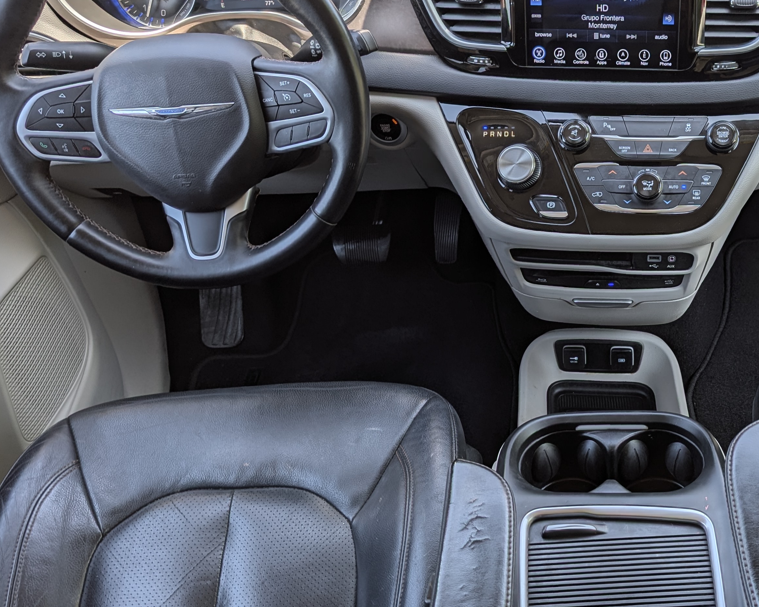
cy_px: 324
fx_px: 921
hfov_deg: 42.7
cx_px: 608
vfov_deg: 36.5
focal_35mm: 41
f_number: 1.68
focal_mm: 6.9
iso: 14
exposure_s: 1/139
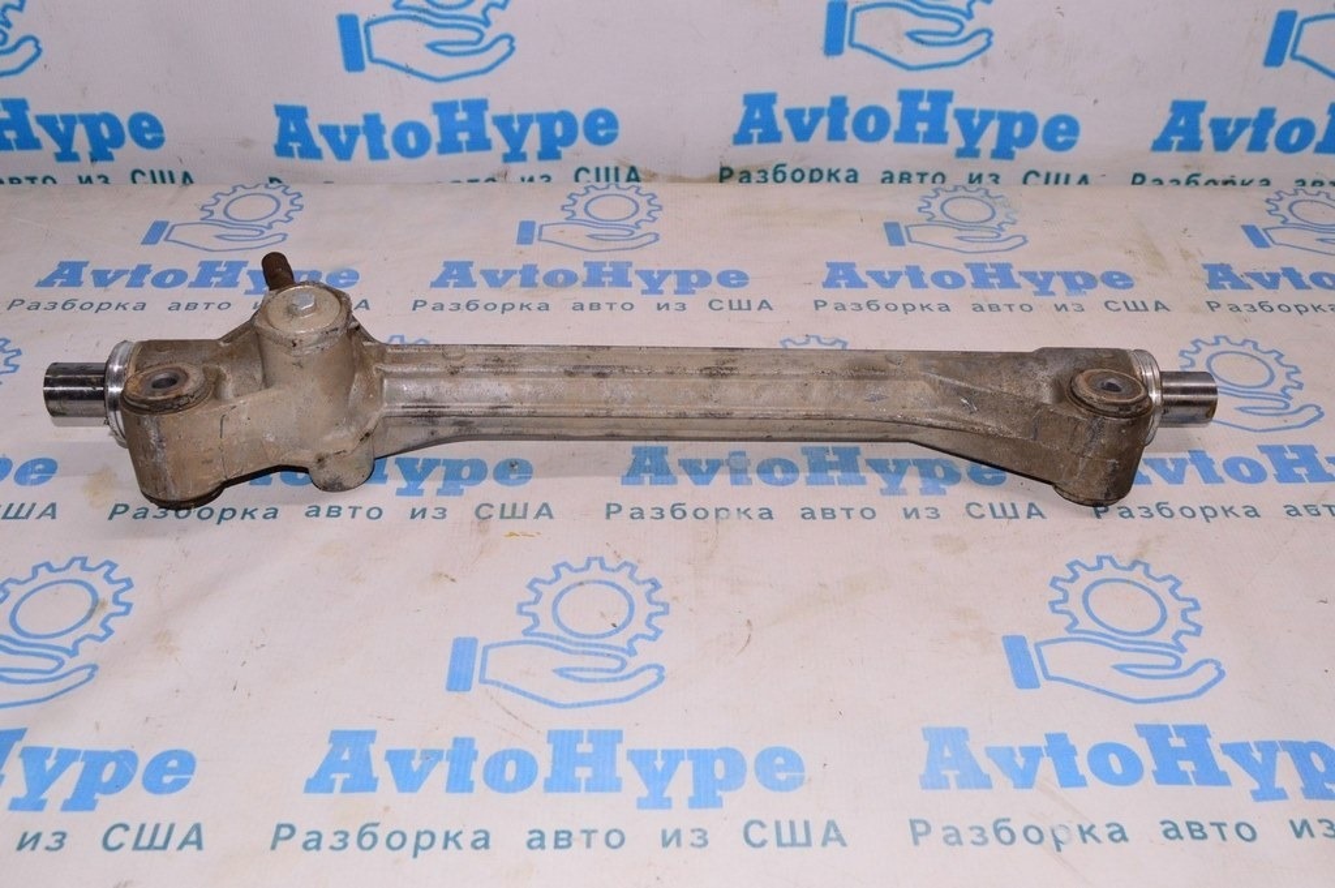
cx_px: 668
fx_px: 1334
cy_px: 444
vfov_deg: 36.8
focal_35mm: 36
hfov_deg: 53.2
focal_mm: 24
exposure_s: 1/200
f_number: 8
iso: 1600
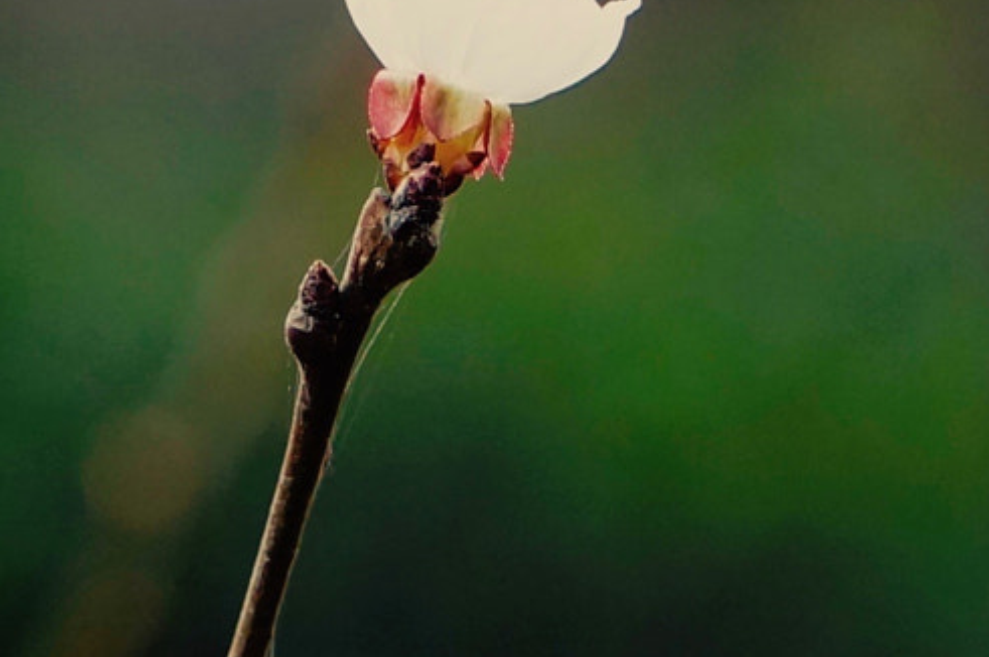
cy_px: -174
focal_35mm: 488
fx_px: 13389
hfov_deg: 4.2
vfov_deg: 2.8
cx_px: 1045
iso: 500
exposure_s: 1/160
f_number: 5
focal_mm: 78
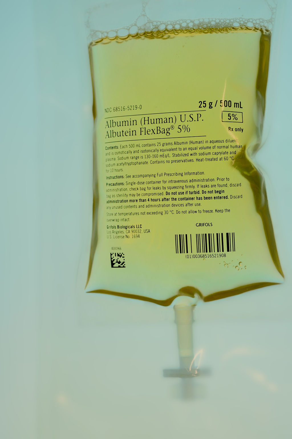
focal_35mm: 53
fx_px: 645
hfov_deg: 25.5
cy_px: 220
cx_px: 146
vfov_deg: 37.5
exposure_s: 1/100
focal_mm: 53
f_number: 5.6
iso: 100
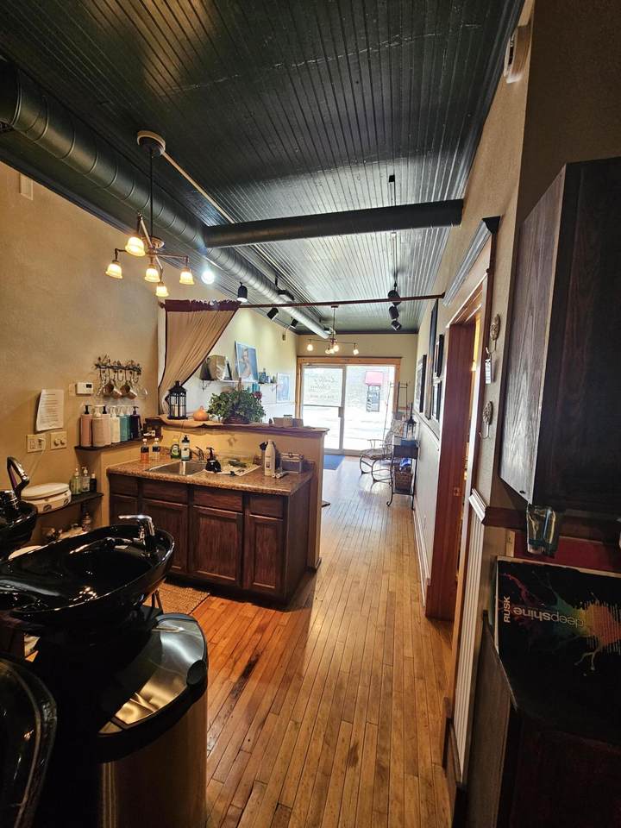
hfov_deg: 89.9
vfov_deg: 106.2
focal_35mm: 13
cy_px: 414
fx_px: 311
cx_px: 310
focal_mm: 2.2
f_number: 2.2
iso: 200
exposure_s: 1/60
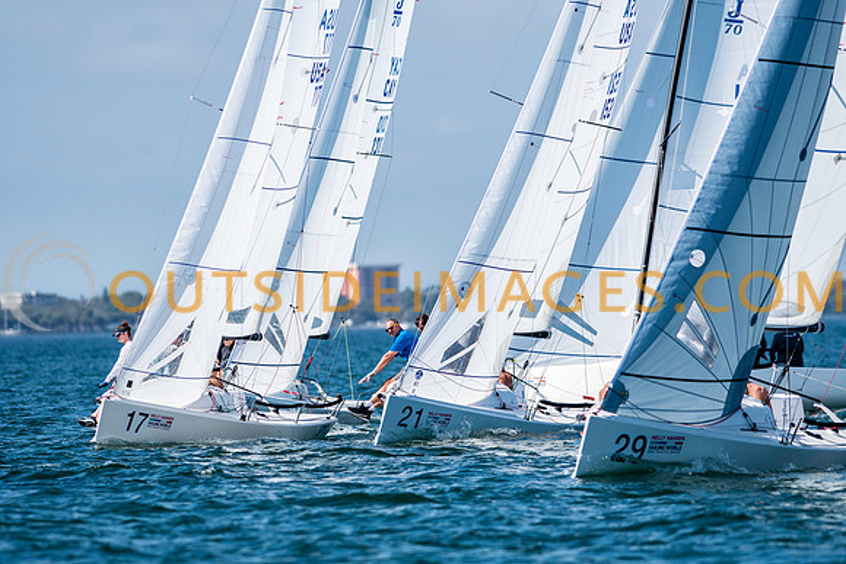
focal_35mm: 450
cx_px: 423
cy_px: 282
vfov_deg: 3.1
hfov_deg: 4.6
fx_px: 10577
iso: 200
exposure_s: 1/2500
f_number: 5
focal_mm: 300
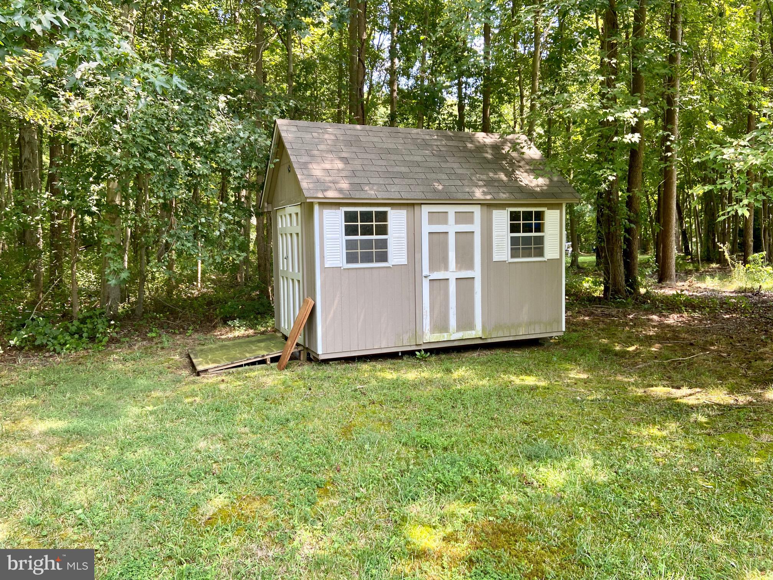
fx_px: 581
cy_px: 290
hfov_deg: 67.3
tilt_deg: -3.3
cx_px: 386
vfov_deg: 53.1
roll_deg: +0.7
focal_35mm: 26
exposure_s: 1/122
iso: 40
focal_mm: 4.25
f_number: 1.8
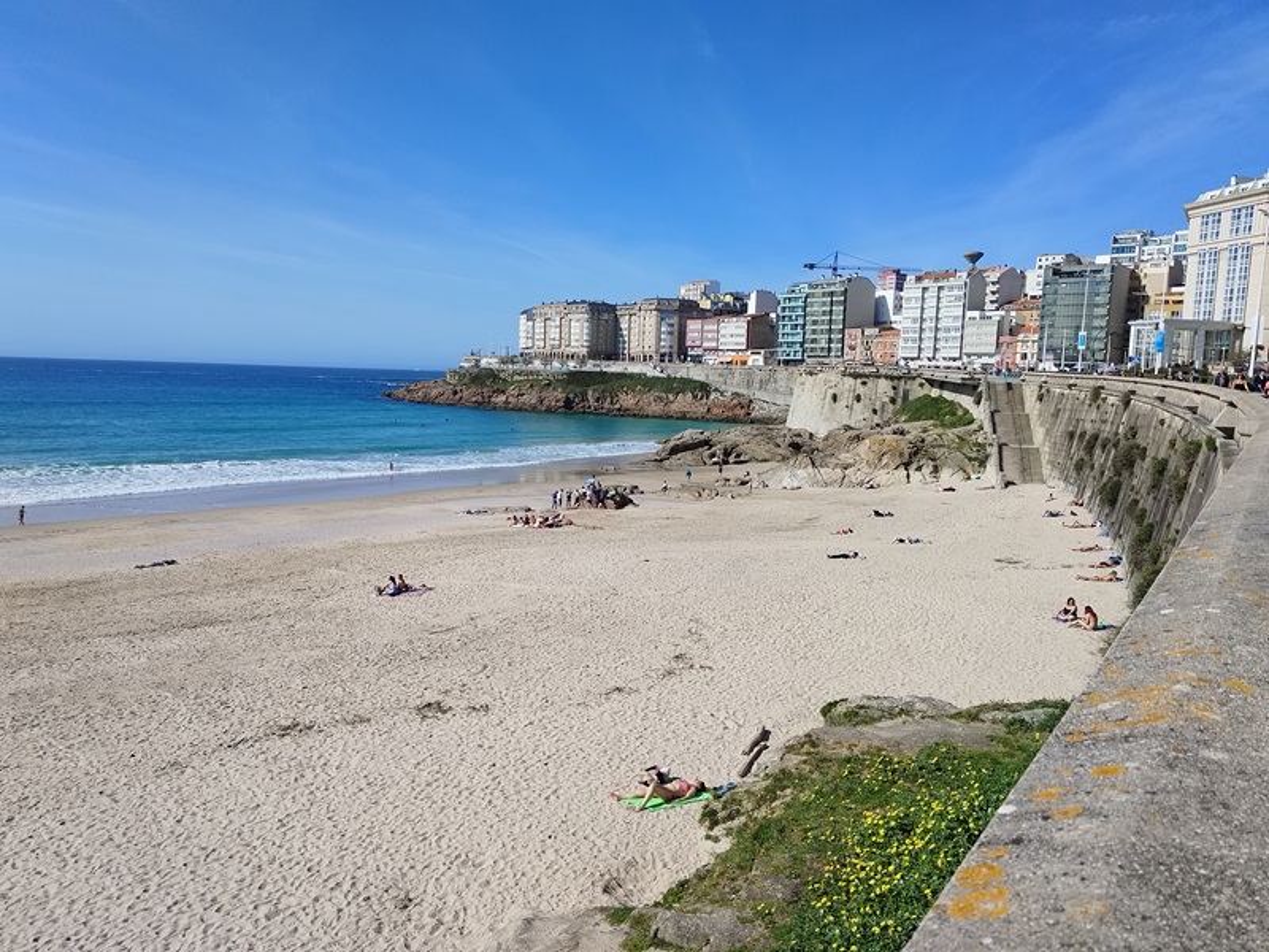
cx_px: 634
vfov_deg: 53.1
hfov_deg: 67.3
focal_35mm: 26
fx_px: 953
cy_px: 476
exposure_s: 1/1264
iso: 100
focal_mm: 6.24
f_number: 1.9
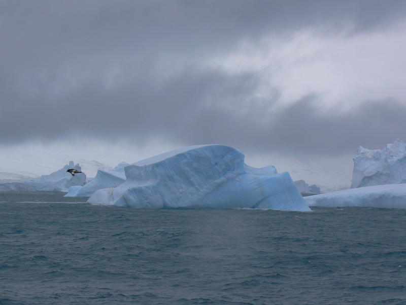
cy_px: 152
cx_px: 203
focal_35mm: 142
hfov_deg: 13.9
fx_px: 1665
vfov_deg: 10.4
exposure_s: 1/400
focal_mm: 23.7
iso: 80
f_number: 6.3
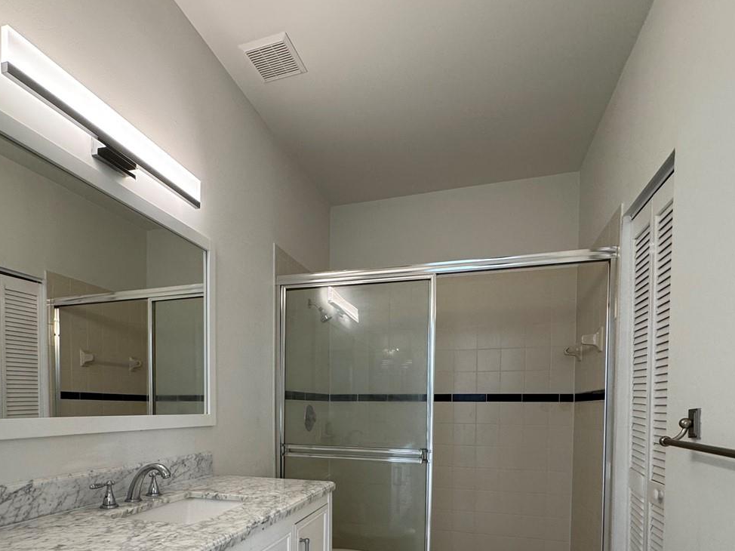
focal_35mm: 23
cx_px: 315
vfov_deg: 55.5
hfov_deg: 73.5
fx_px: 488
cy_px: 424
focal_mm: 2.22
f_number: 2.2
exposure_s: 1/120
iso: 160
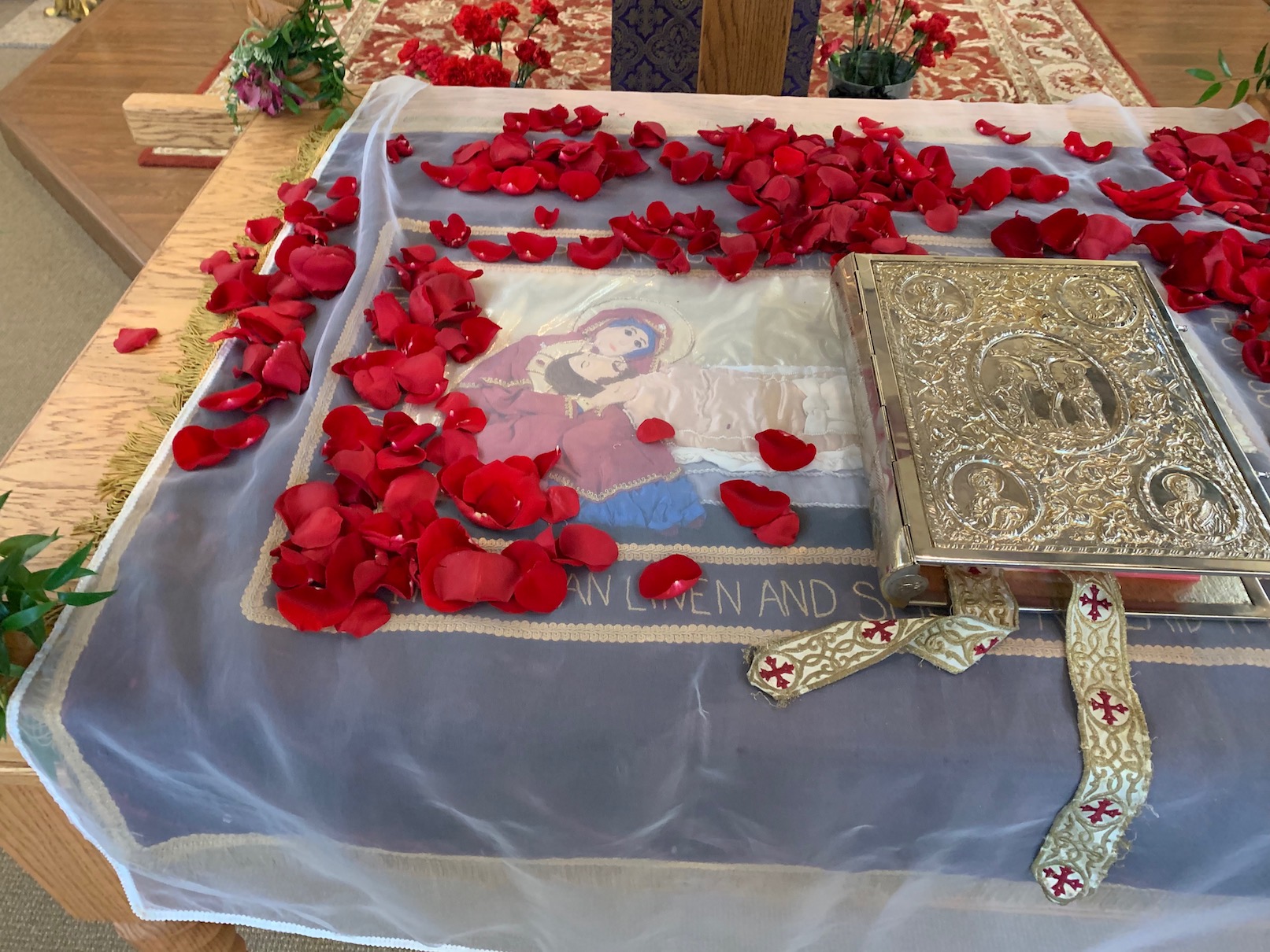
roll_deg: +0.8
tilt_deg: -44.0
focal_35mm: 26
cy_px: 476
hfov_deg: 67.3
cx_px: 635
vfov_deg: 53.1
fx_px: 954
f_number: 1.8
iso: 400
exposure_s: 1/40
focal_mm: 4.25
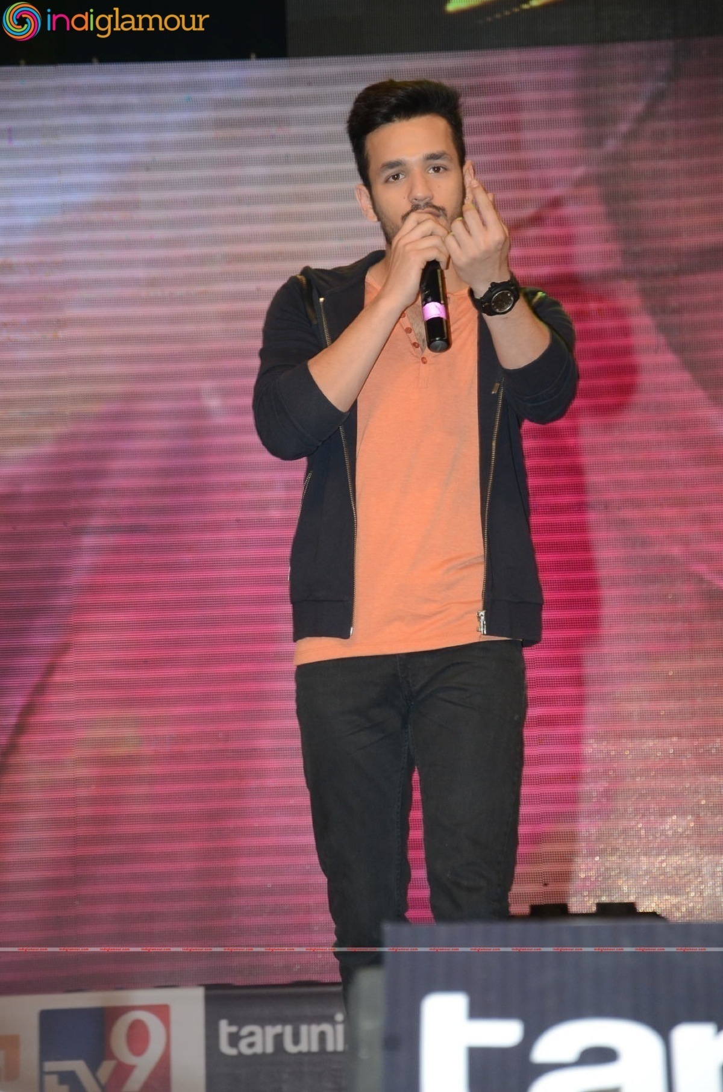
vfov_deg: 13.1
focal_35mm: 158
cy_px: 546
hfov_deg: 8.7
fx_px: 4768
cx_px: 362
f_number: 5.6
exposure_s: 1/125
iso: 800
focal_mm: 105
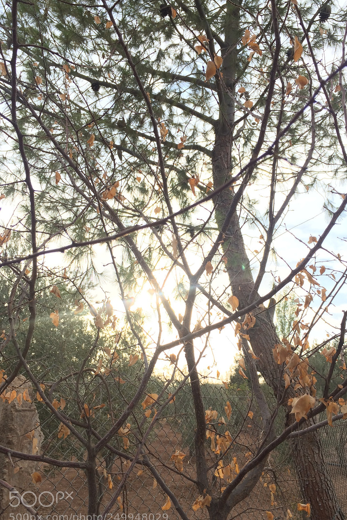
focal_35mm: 32
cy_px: 269
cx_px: 195
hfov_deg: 41.0
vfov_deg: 58.7
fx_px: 463
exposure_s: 1/247
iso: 32
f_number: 2.2
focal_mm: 4.15
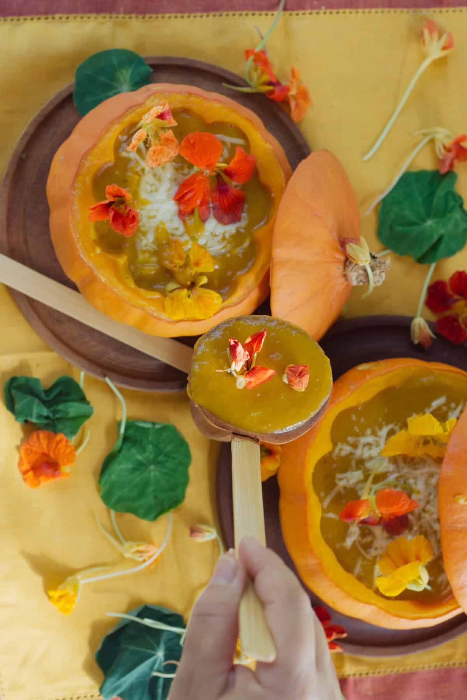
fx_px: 1459
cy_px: 350
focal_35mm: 75
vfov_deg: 27.0
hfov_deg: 18.2
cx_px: 234
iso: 450
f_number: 5
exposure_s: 1/125
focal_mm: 50
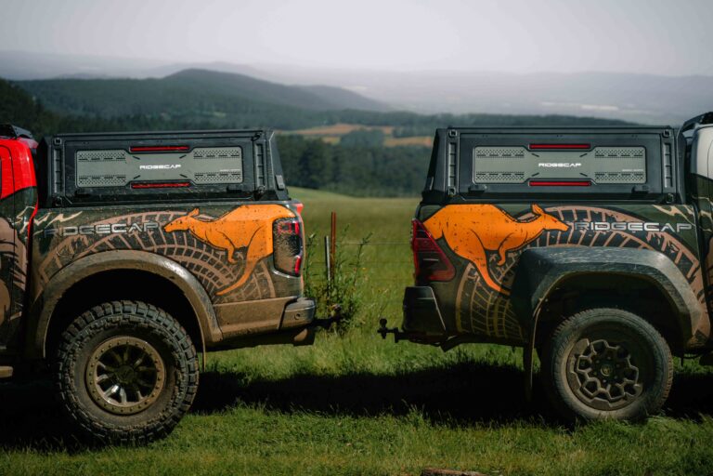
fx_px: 1485
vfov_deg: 18.2
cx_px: 356
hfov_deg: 27.0
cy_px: 238
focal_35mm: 75
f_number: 2.8
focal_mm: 75
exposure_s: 1/1600
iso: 100
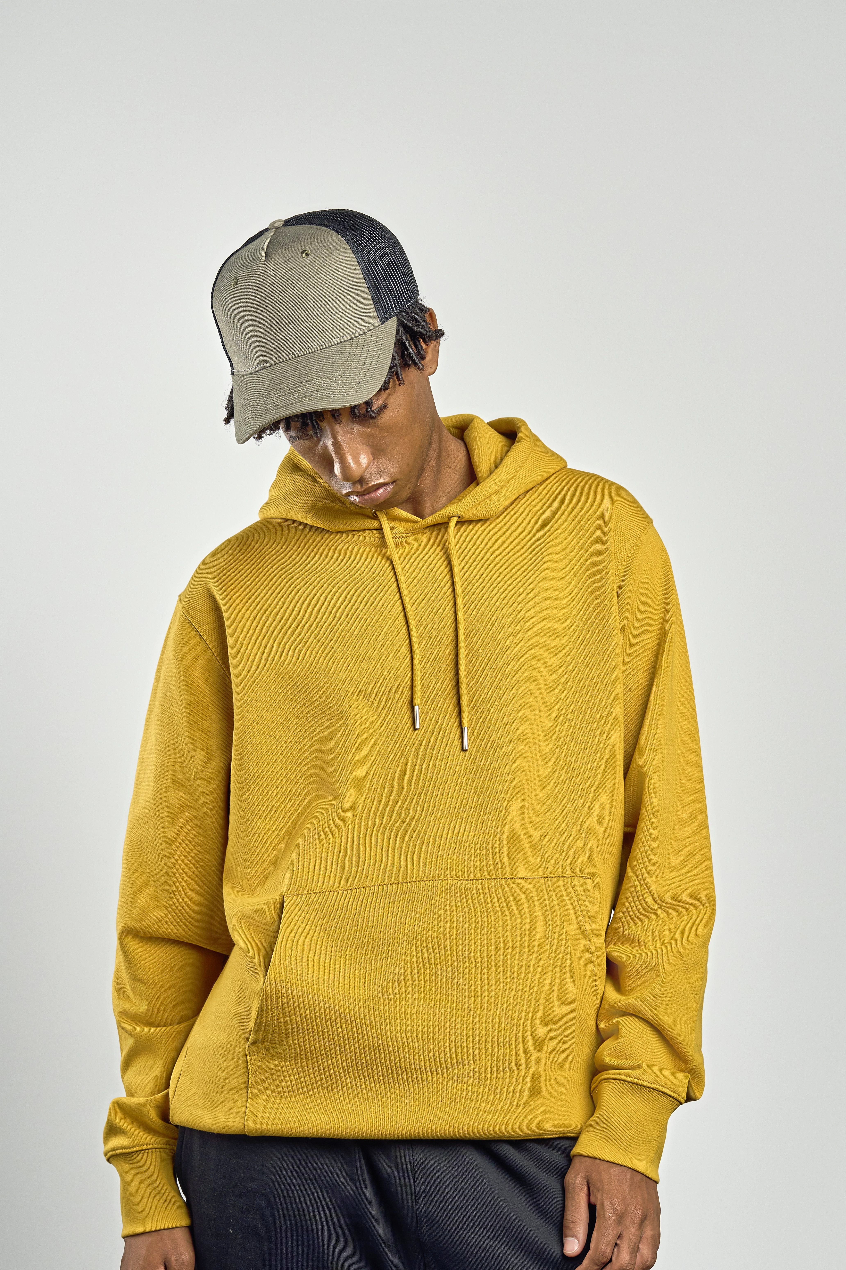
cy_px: 635
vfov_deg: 27.0
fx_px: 2644
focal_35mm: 75
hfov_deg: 18.2
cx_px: 423
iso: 320
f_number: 9
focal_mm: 50
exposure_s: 1/160
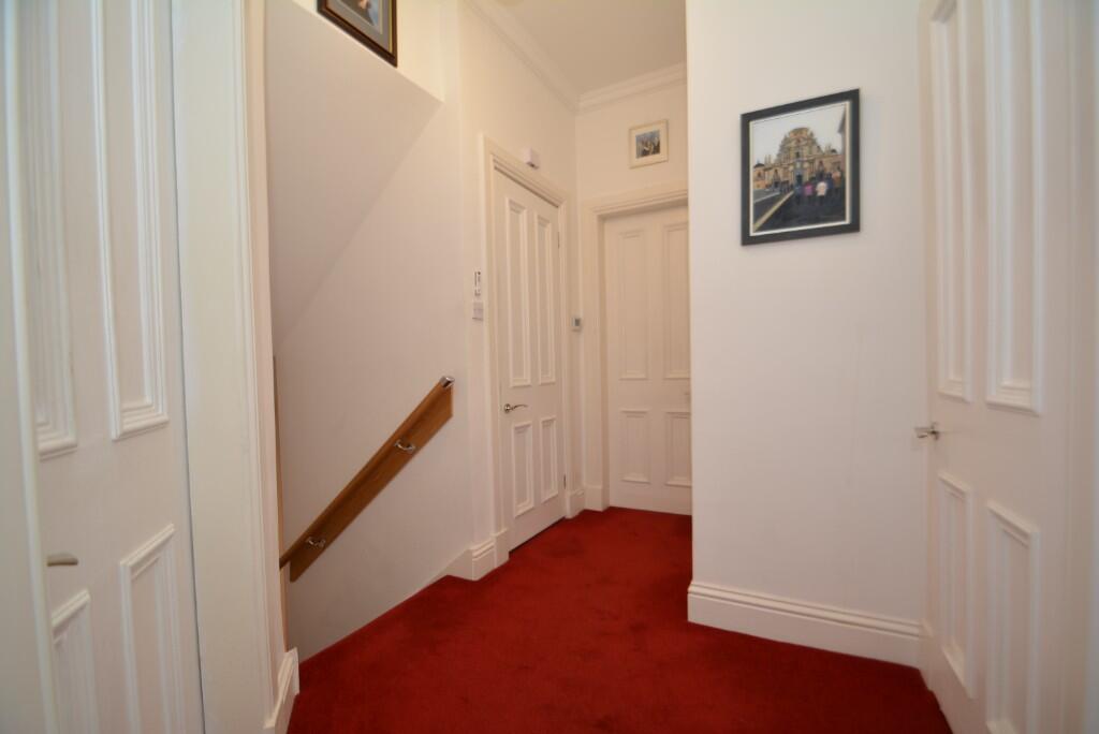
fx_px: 458
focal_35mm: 15
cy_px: 367
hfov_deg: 100.4
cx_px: 550
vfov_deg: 77.4
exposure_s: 1/15
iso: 100
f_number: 3.5
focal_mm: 10
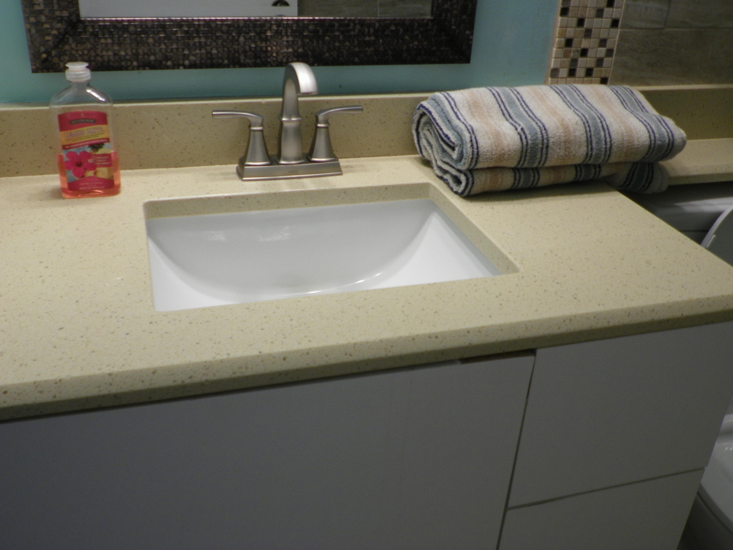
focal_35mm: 36
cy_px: 275
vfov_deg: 39.7
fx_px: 762
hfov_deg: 51.4
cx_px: 366
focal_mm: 6.4
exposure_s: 1/15
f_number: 3.2
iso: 64
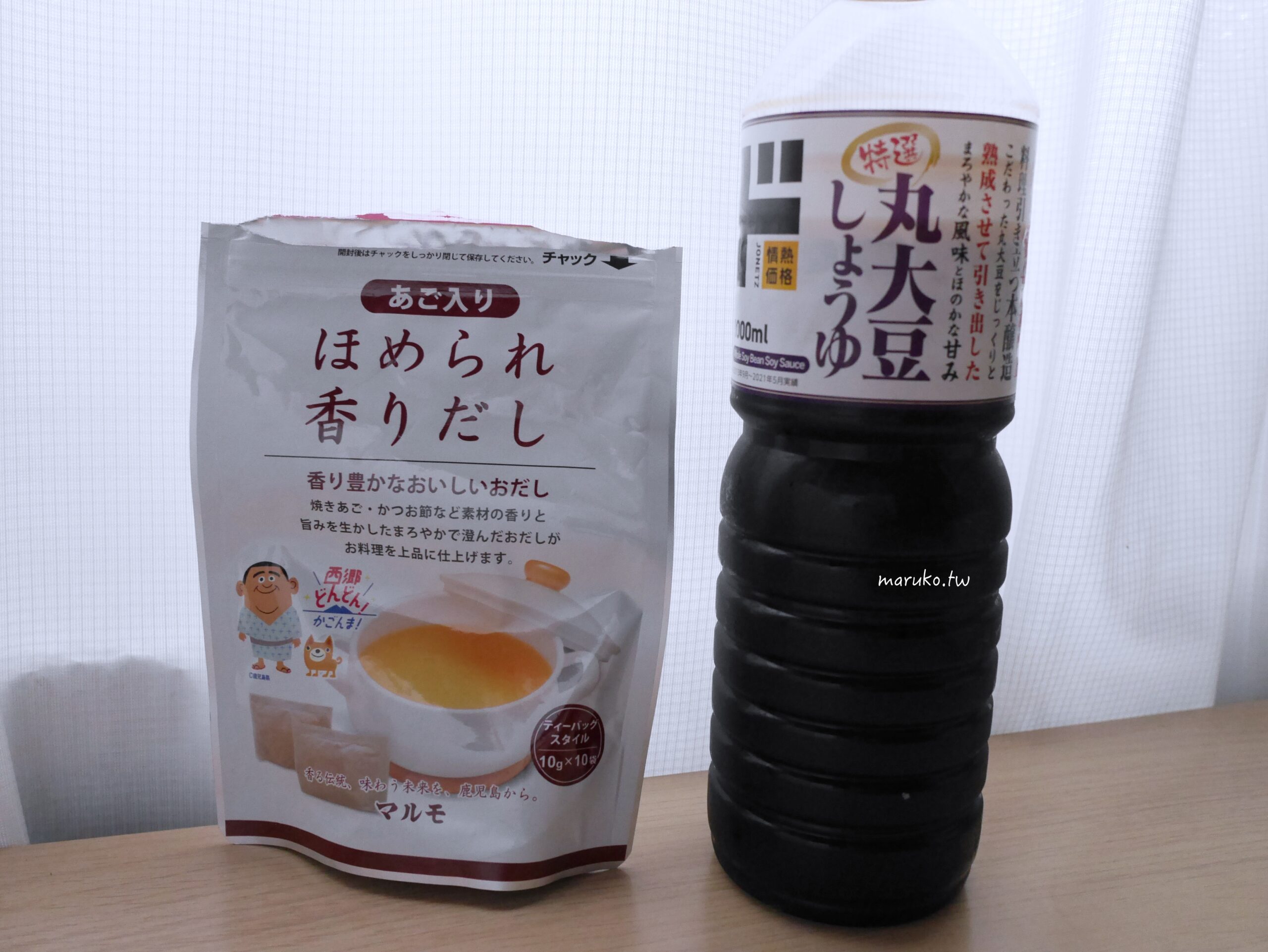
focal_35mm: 30
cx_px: 634
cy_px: 476
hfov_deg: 59.9
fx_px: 1099
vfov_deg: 46.8
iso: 2000
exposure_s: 1/60
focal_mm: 15
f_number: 4
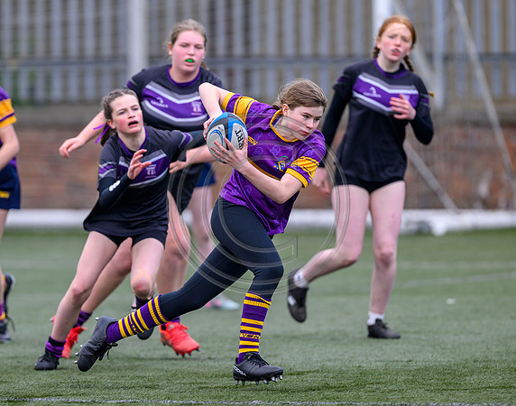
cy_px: 212
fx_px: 7440
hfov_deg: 4.0
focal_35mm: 490
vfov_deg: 3.1
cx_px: 190
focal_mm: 400
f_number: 3.5
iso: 640
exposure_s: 1/1600
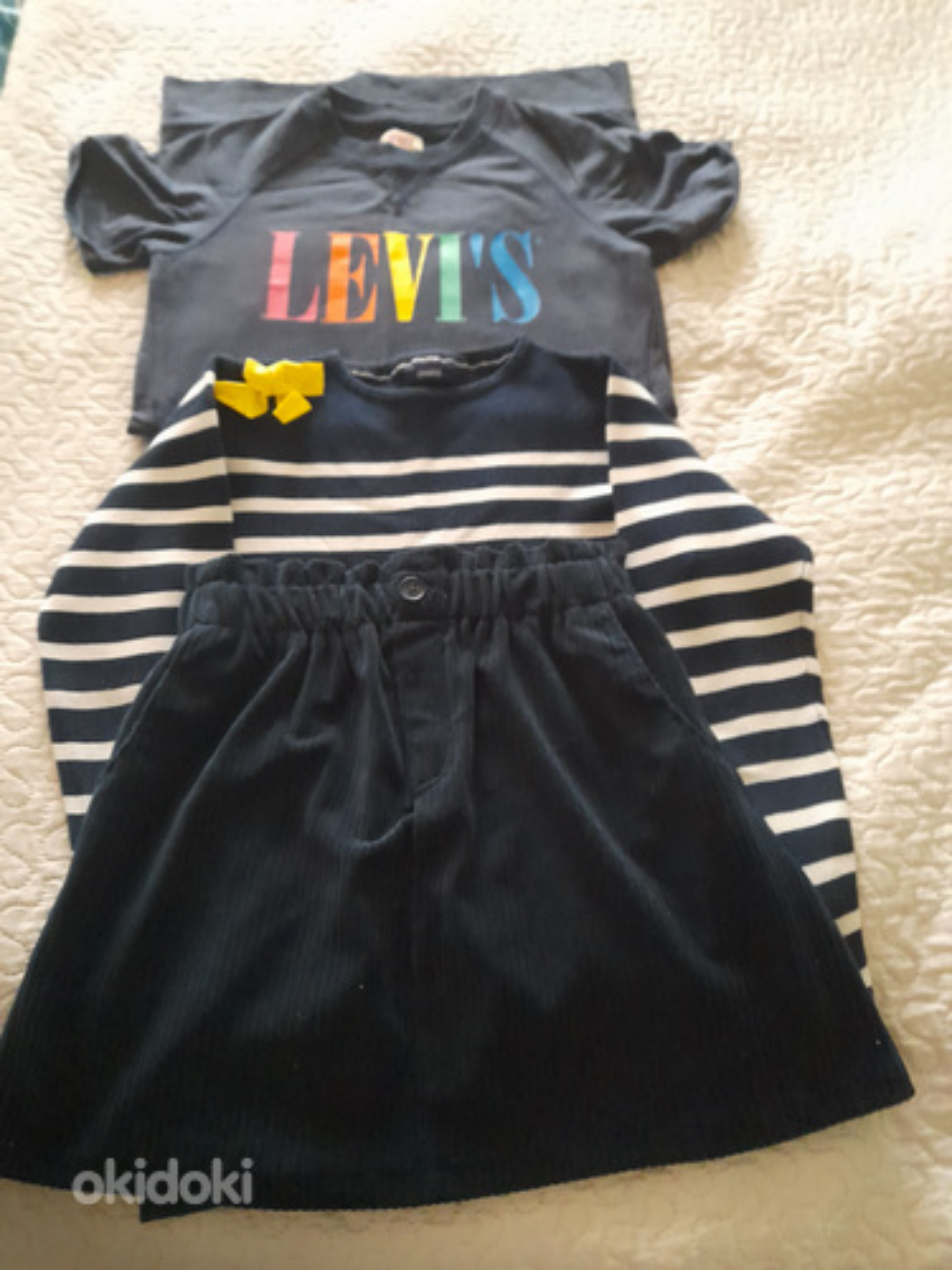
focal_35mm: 25
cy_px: 635
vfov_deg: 69.4
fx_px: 917
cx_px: 476
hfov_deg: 54.9
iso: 1250
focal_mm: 4.6
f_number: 2
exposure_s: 1/20
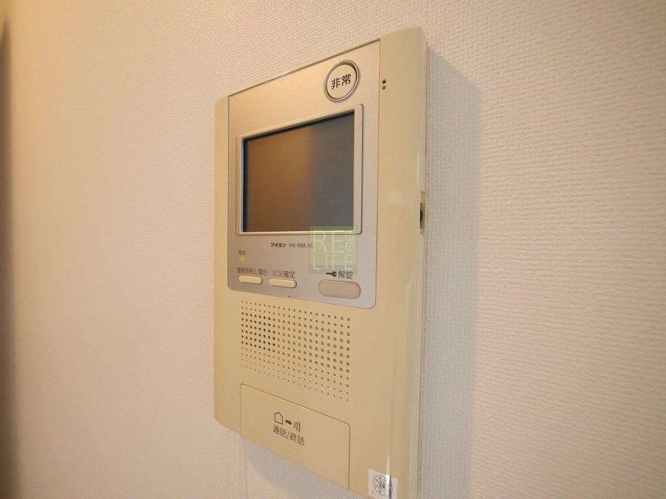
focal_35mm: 14
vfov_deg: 85.7
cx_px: 333
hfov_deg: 102.1
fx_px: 269
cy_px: 250
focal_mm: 7
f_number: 4
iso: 1600
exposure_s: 1/60
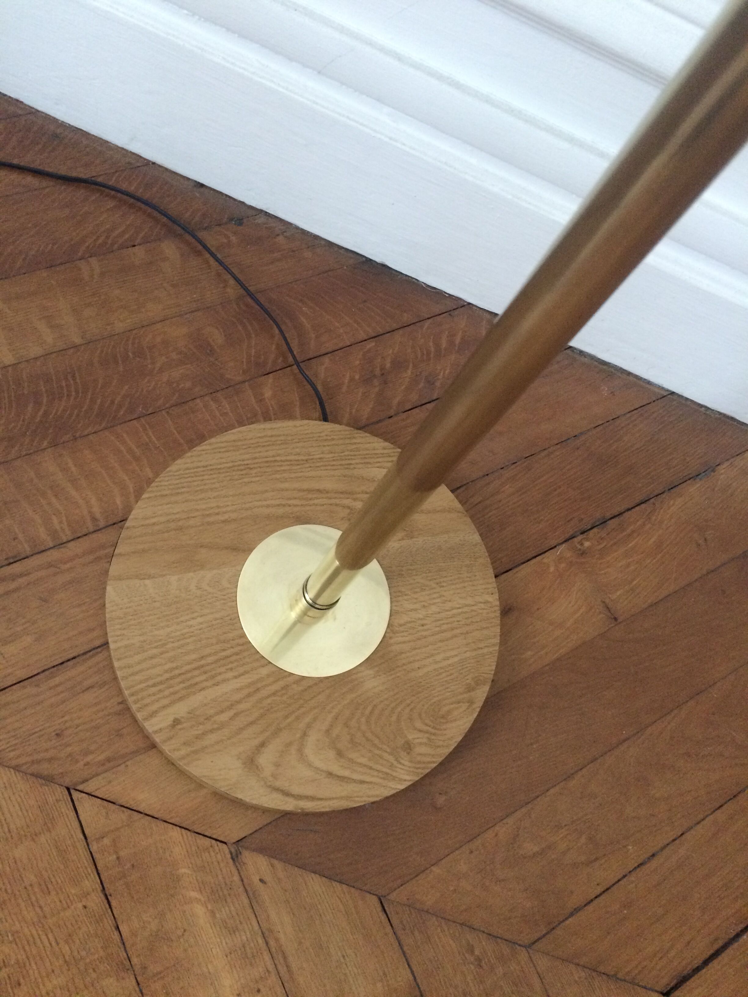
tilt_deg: -64.7
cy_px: 498
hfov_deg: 48.2
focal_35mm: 29
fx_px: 836
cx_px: 374
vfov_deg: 61.7
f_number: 2.2
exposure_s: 1/20
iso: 250
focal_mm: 4.15
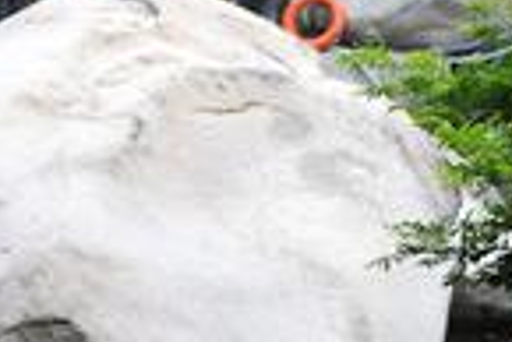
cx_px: -456
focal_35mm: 212
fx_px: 3018
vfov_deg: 6.4
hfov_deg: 9.2
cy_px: 529
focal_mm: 48
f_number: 3.2
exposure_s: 1/1000
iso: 200
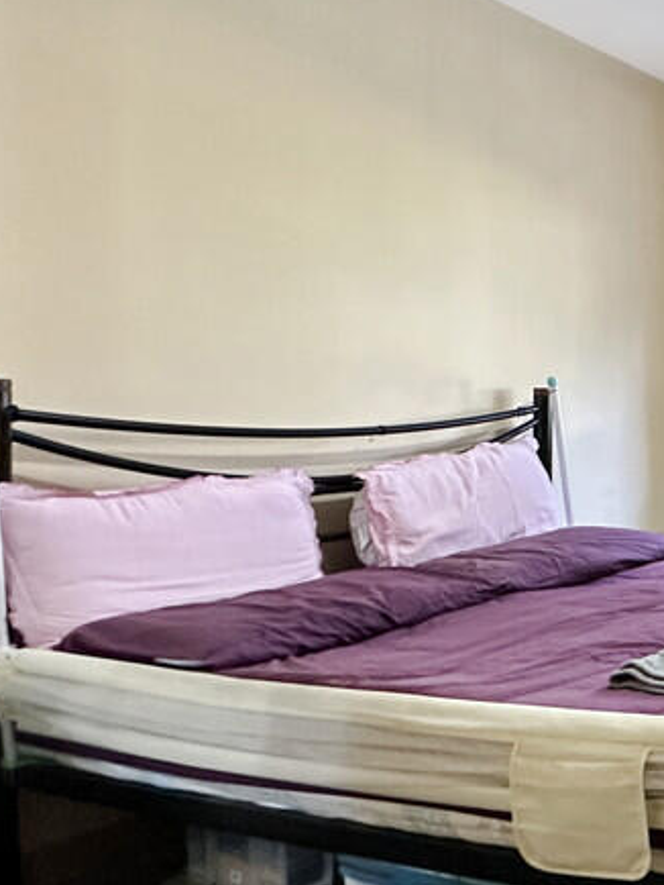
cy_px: 624
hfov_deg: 31.7
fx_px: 843
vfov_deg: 53.7
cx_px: 884
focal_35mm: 33
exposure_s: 1/50
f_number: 2.2
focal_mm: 2.22
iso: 400
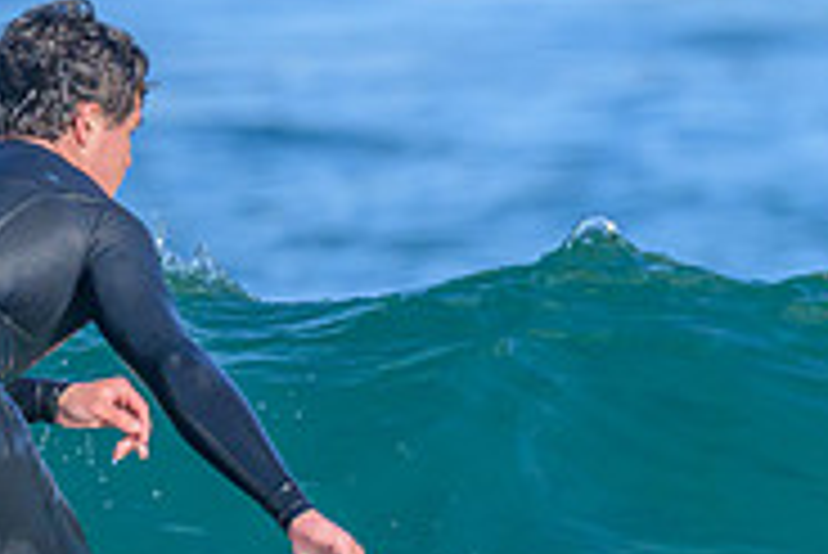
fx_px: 73195
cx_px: 706
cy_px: 528
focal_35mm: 3180
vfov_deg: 0.4
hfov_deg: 0.6
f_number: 6.3
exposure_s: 1/2000
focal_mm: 800
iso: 500
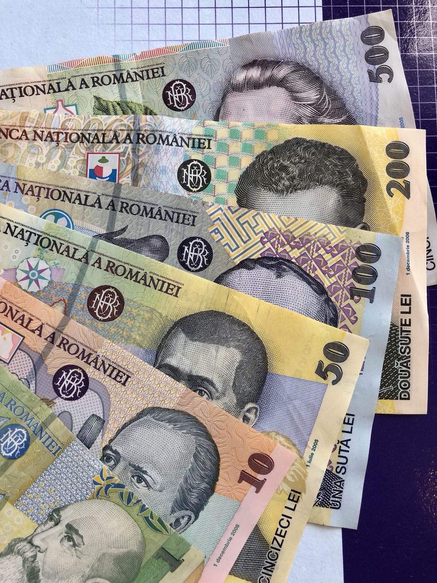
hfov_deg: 49.7
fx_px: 471
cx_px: 218
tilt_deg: -84.4
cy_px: 292
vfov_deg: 63.4
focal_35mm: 28
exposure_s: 1/103
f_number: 1.8
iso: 20
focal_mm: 4
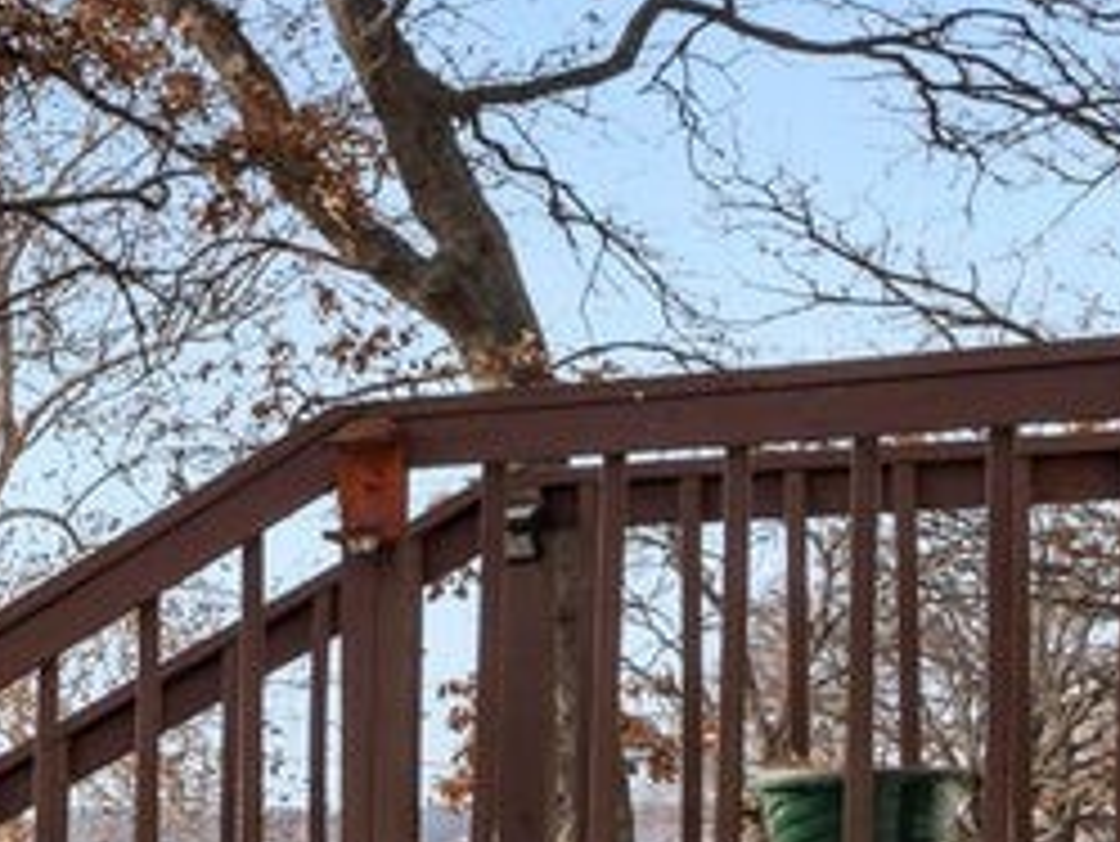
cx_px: -1475
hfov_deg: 14.5
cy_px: 865
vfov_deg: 15.3
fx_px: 3075
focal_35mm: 95
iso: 160
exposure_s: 1/160
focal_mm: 16
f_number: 8
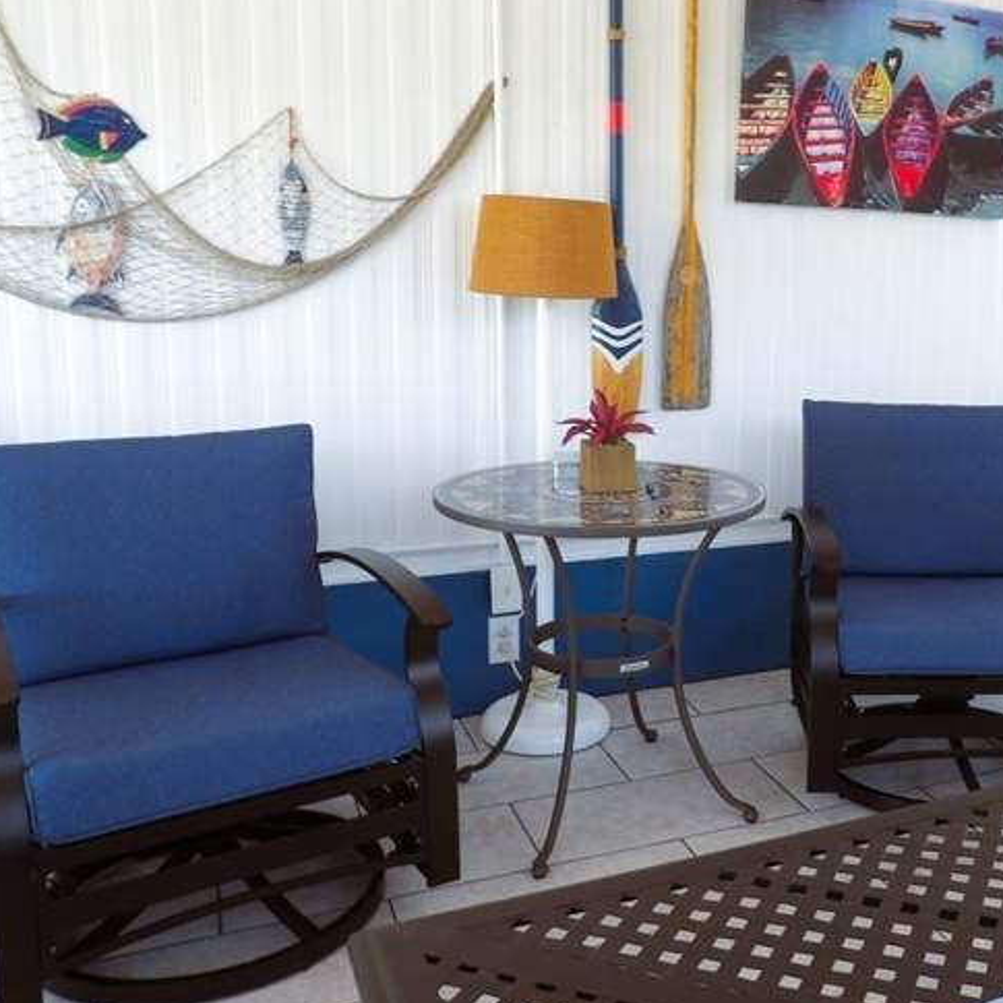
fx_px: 1147
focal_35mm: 35
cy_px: 445
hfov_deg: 45.6
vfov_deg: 47.1
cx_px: 751
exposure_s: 1/33
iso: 167
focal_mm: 4.3
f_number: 3.2
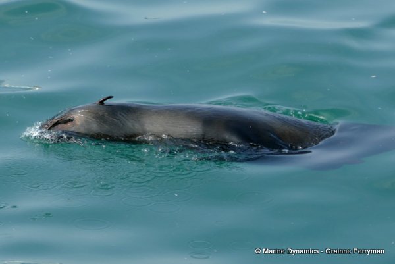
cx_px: 198
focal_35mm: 245
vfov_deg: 5.6
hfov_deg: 8.4
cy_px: 132
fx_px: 2690
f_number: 4
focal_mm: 89.34
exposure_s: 1/800
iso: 125
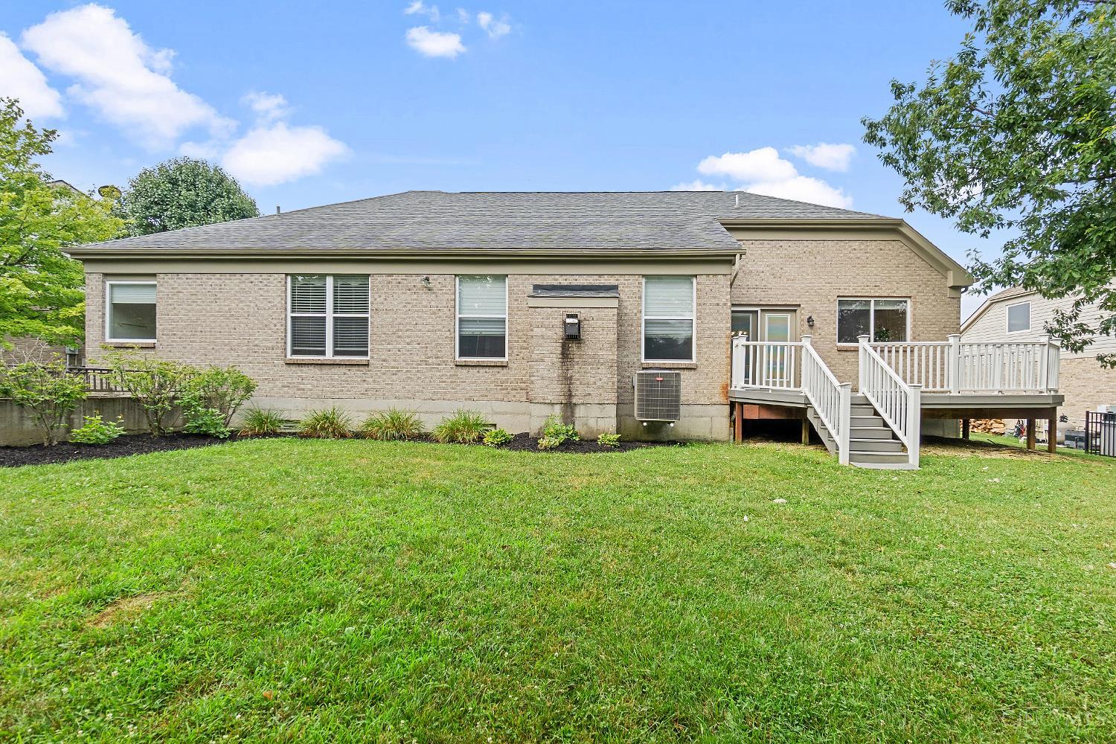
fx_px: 465
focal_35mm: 15
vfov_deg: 77.3
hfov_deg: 100.4
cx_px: 558
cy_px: 372
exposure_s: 1/50
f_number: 9
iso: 400
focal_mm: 10
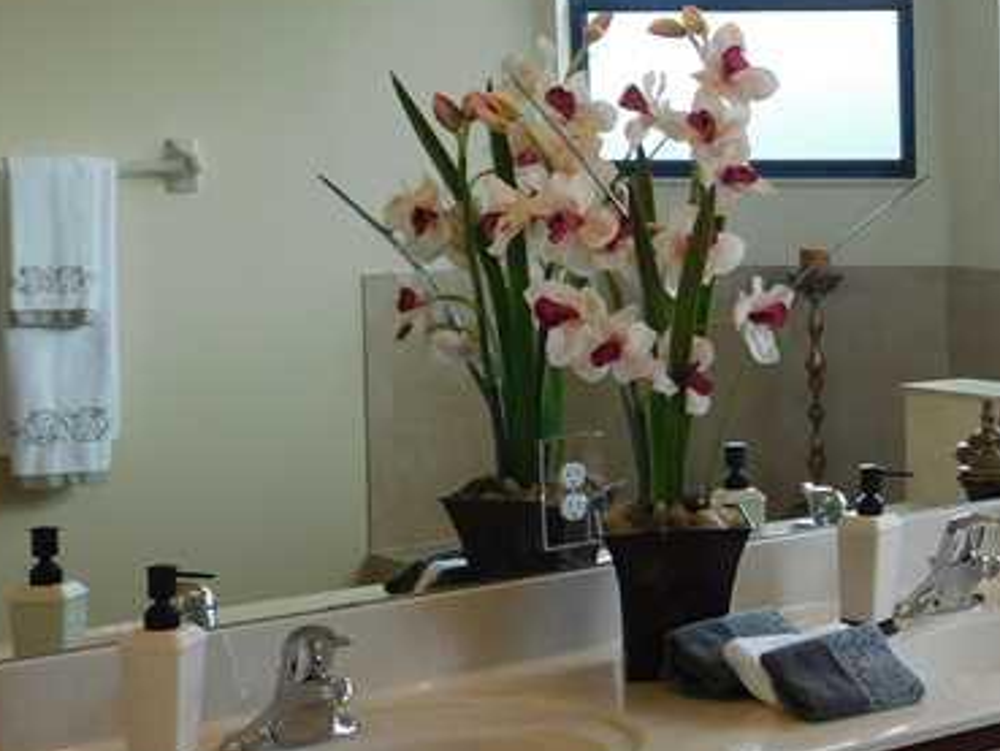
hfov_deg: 23.9
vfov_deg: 18.9
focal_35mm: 78
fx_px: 2254
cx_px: 1000
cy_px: 298
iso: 125
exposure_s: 1/100
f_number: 3.5
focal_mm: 6.3
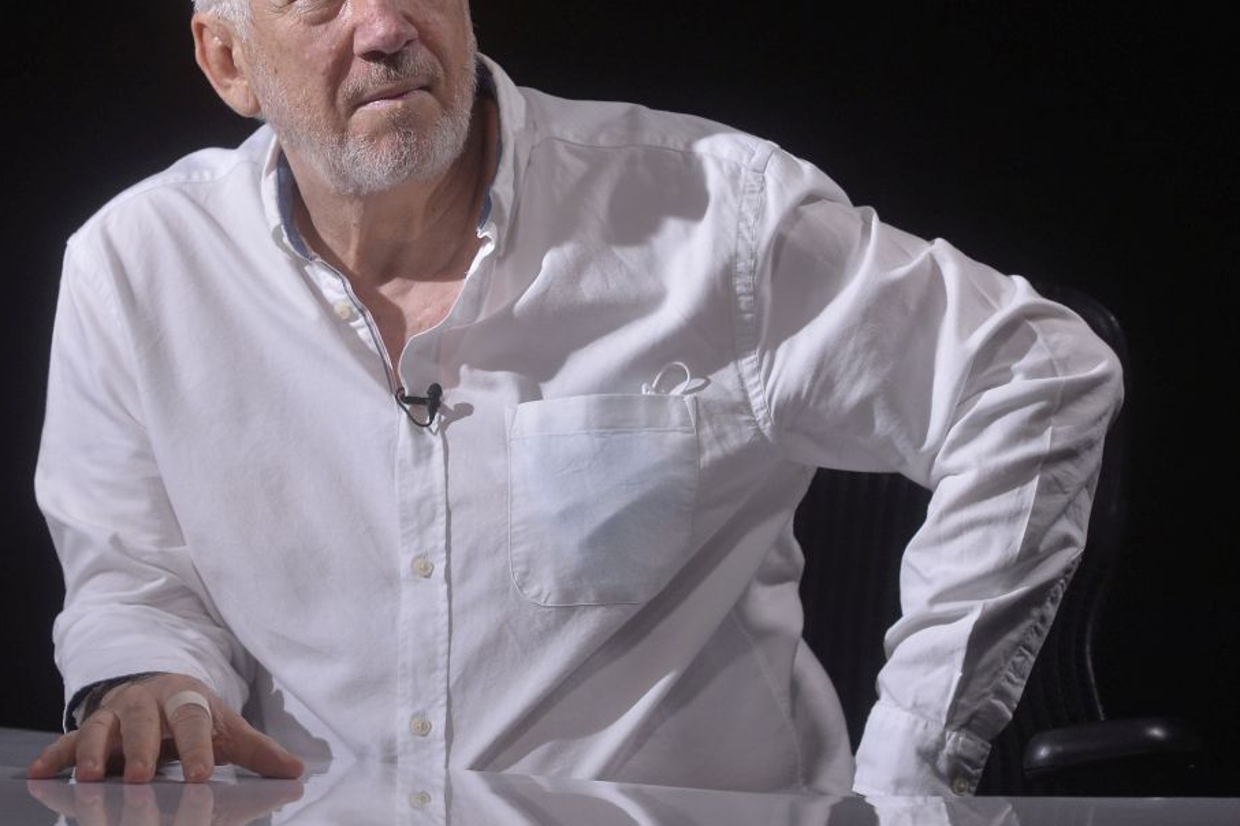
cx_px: 474
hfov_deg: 15.2
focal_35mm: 135
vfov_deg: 10.1
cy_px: 304
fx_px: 4648
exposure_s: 1/320
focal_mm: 102
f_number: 4.5
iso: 1000
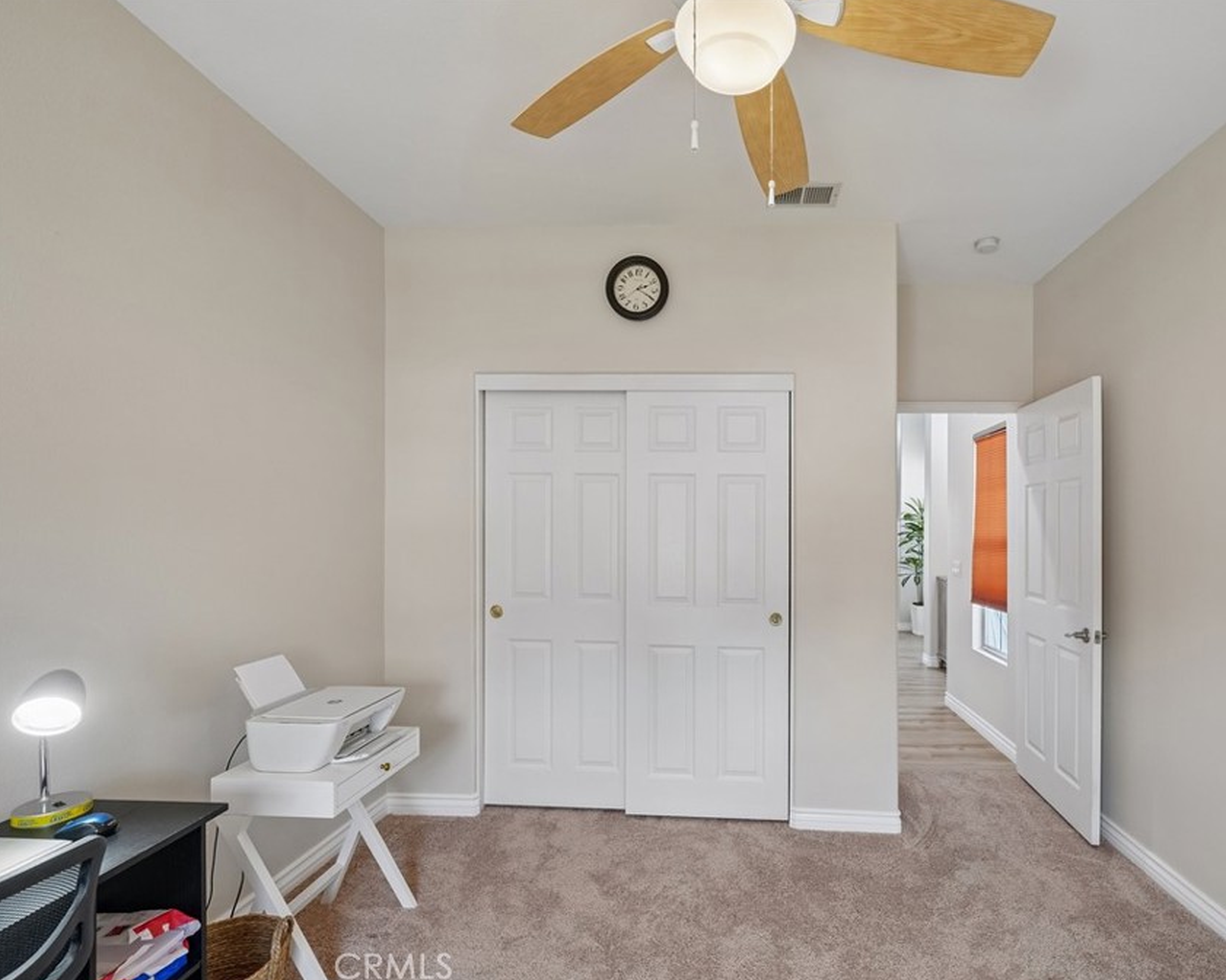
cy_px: 491
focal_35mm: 16
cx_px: 738
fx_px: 581
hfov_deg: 91.9
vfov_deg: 80.4
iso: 400
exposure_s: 1/13
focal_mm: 14
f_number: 9
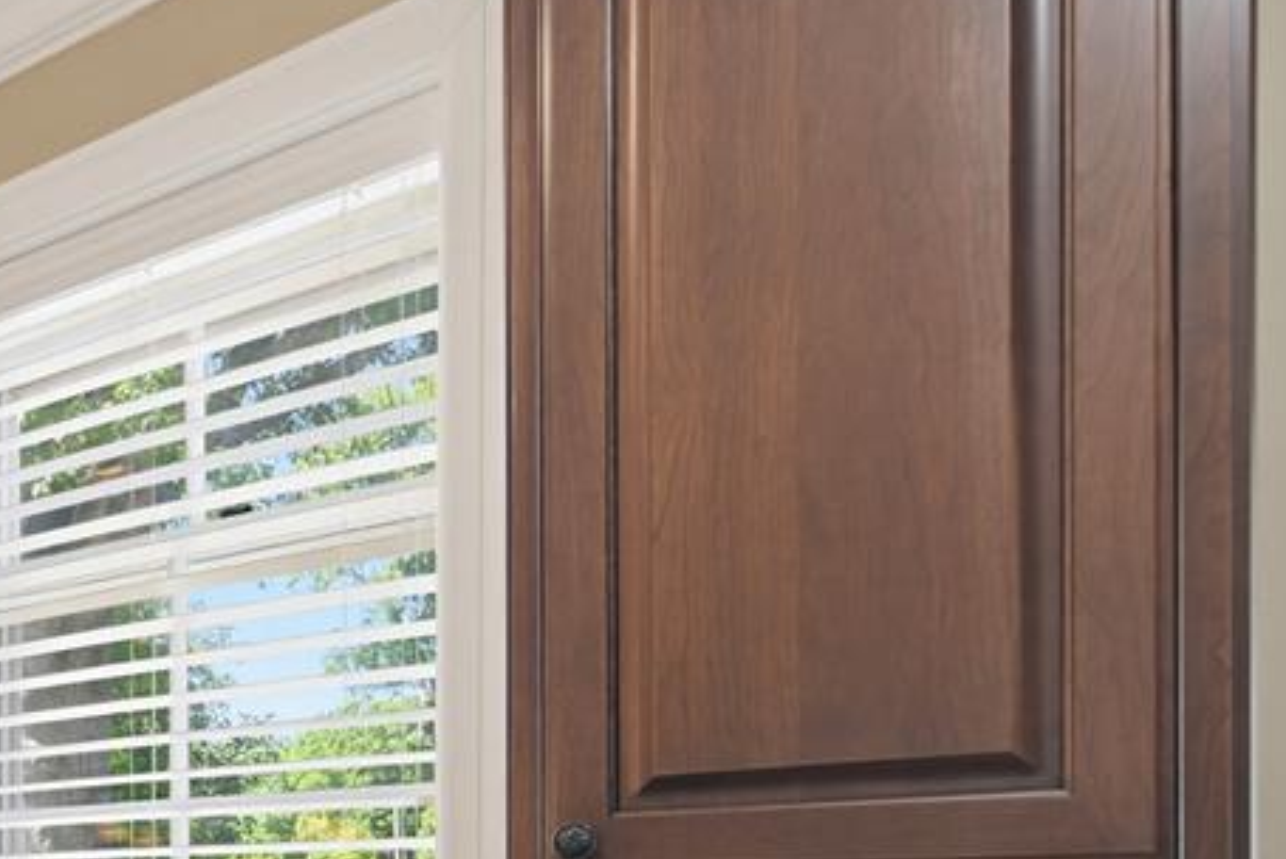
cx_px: -127
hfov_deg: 42.0
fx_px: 1287
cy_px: 925
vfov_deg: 32.8
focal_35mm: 36
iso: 200
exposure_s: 1/4
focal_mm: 16
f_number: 6.3
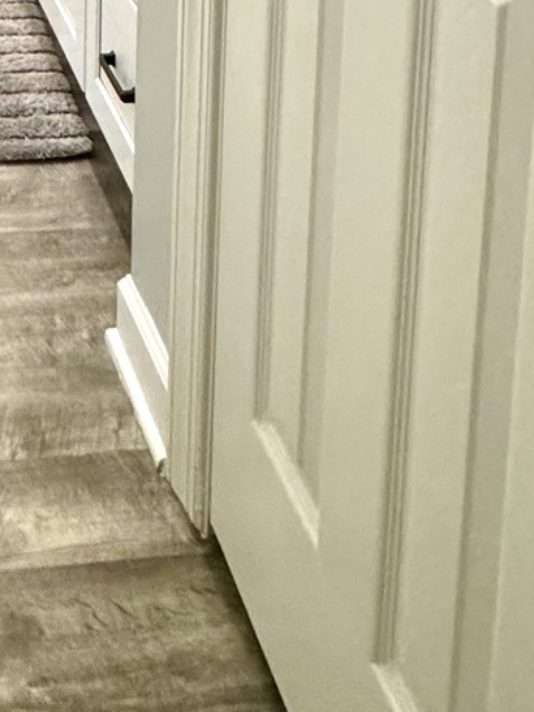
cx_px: -90
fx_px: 1214
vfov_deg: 26.1
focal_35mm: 59
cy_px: -293
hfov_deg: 23.0
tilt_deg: -9.5
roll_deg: +0.6
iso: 320
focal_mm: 2.22
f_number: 2.2
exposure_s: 1/120
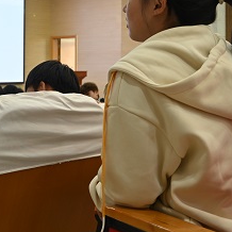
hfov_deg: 23.4
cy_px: 71
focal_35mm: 69
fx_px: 523
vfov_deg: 24.8
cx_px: -26
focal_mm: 32
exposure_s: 1/30
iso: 320
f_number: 6.3
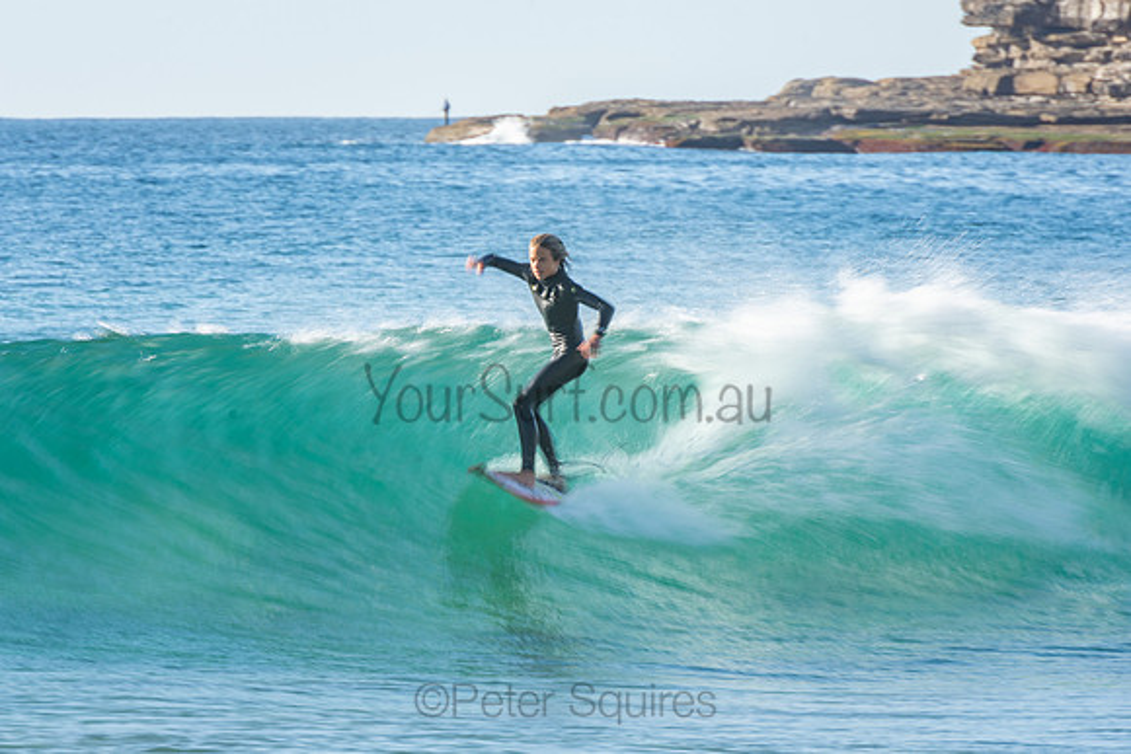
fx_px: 18854
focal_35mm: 600
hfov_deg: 3.4
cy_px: 377
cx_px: 566
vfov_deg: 2.3
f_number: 18
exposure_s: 1/30
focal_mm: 400
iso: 100
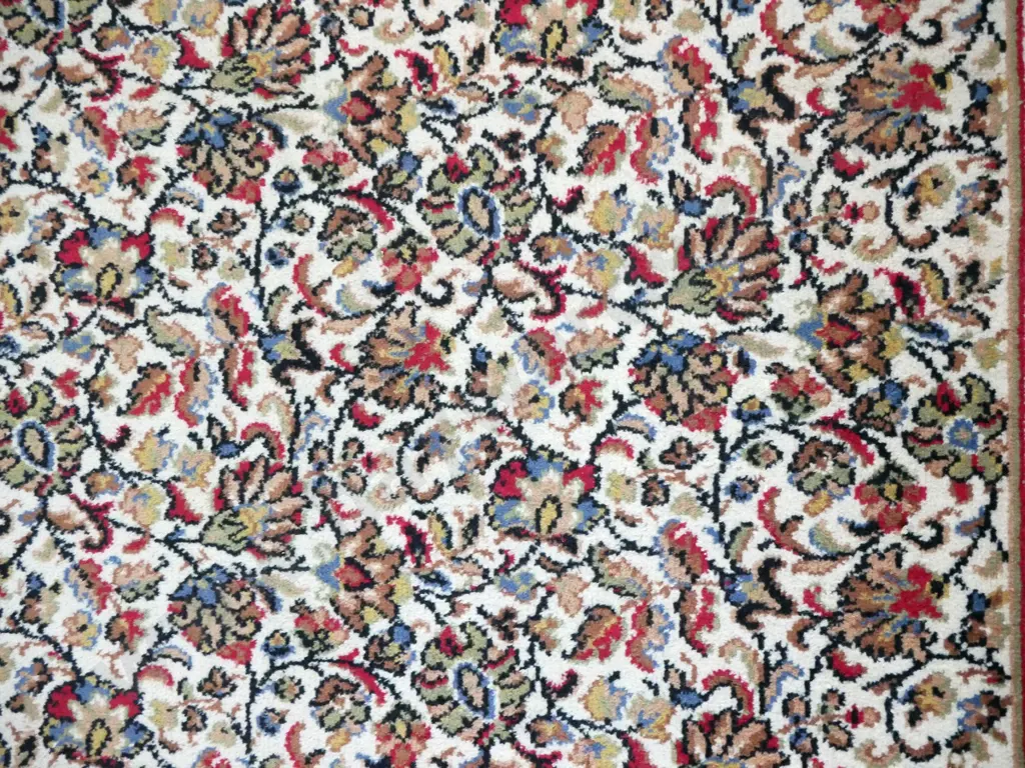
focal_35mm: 34
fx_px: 1007
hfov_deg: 54.0
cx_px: 512
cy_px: 384
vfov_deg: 41.8
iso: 2500
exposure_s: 1/60
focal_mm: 17
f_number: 5.6
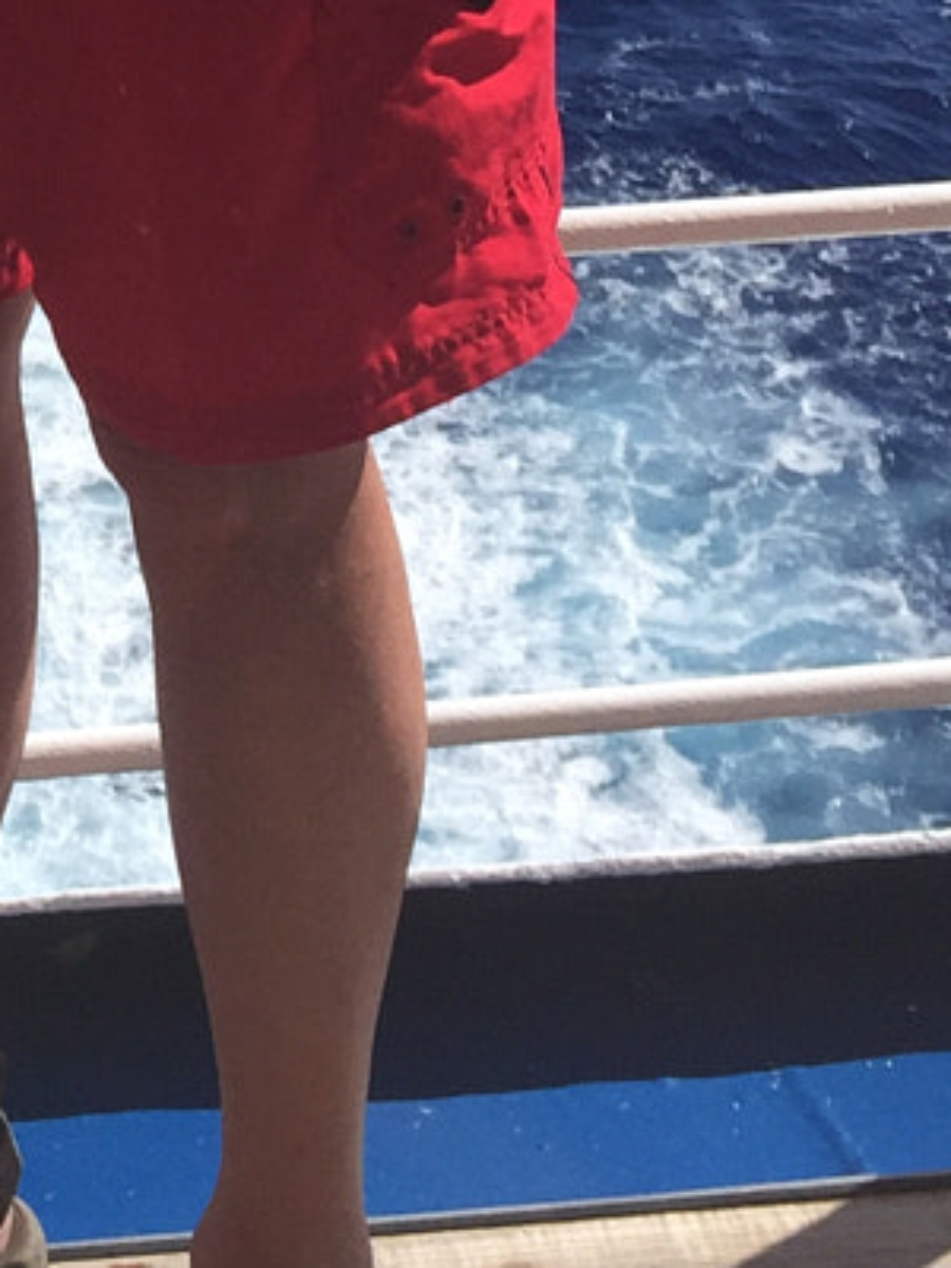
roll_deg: +2.4
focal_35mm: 116
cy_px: -745
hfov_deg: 12.4
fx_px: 4249
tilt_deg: -7.8
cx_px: -288
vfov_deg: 15.4
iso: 32
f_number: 2.2
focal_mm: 4.15
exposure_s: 1/2198
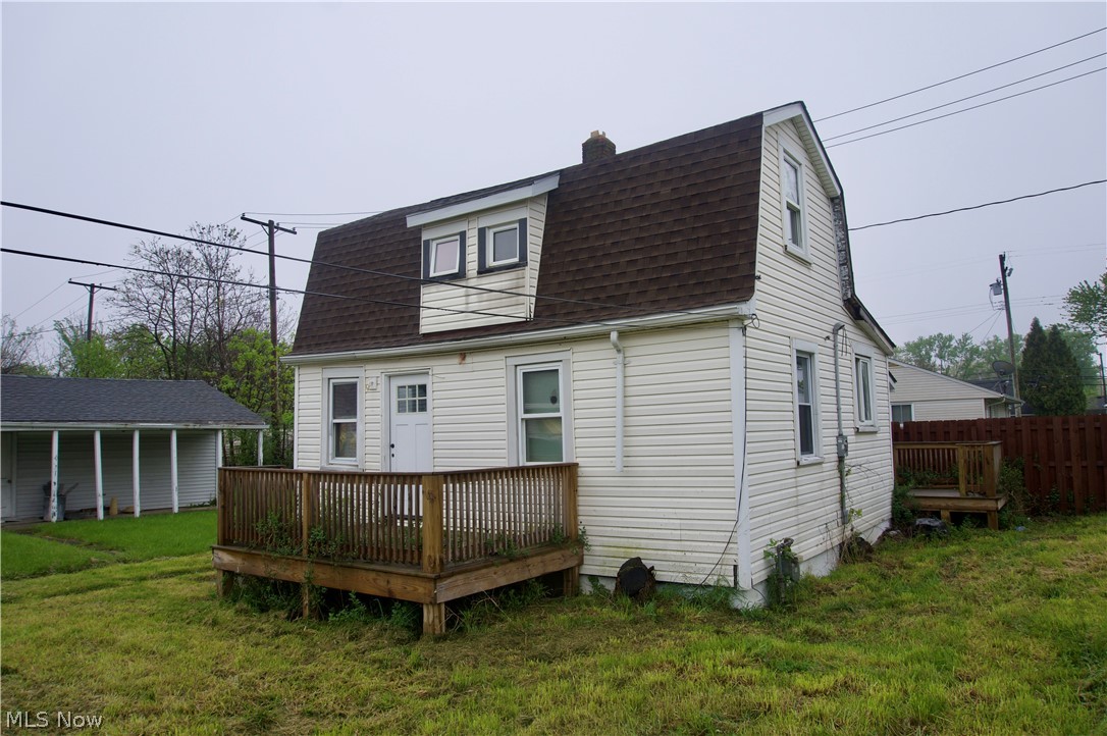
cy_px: 368
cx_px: 554
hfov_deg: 73.8
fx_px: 737
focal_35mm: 24
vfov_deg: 53.0
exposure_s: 1/100
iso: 100
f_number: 8
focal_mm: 16
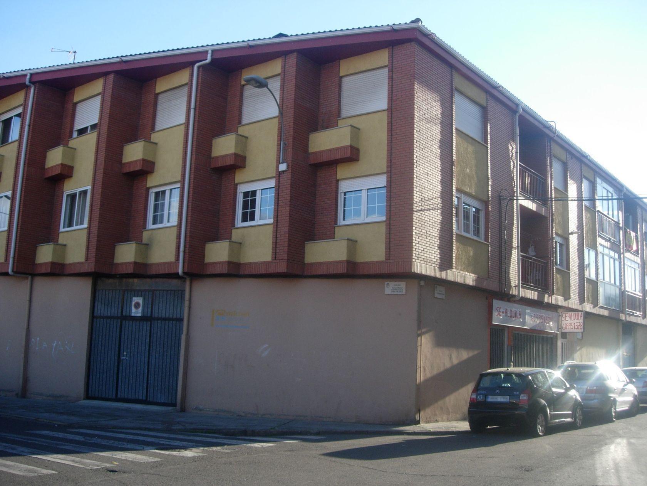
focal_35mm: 38
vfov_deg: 37.7
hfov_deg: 49.0
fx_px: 710
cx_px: 324
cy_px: 243
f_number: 2.8
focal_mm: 7.8
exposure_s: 1/456
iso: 64
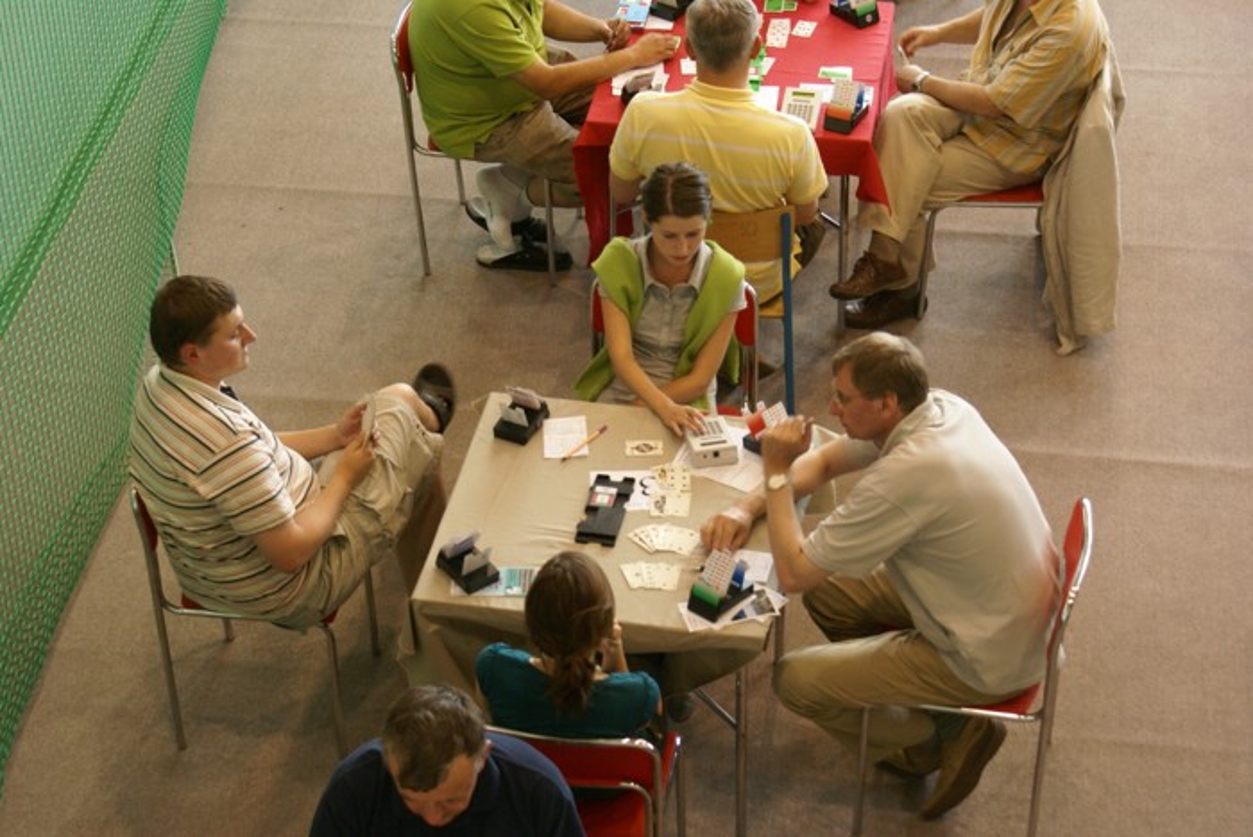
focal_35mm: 82
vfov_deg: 16.6
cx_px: 626
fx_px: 2874
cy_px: 418
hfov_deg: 24.6
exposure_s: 1/30
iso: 400
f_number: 5.6
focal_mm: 55
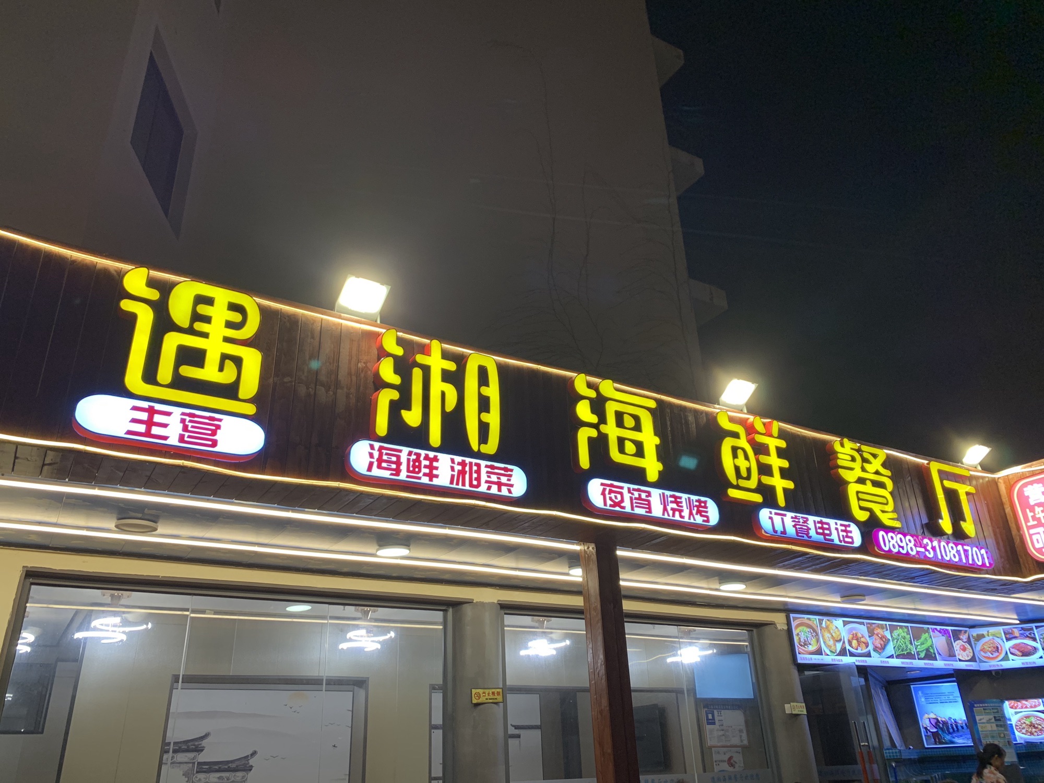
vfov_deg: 53.1
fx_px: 784
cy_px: 392
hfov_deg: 67.3
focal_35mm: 26
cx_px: 522
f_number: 1.8
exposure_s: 1/100
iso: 80
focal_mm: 4.25
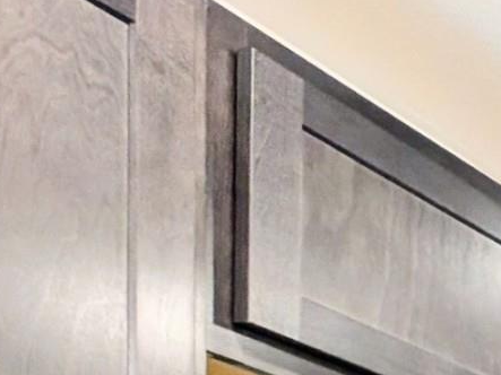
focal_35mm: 69
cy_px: 786
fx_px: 998
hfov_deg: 13.1
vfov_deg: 15.9
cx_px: 1354
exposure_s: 1/120
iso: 265
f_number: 1.7
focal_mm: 2.02
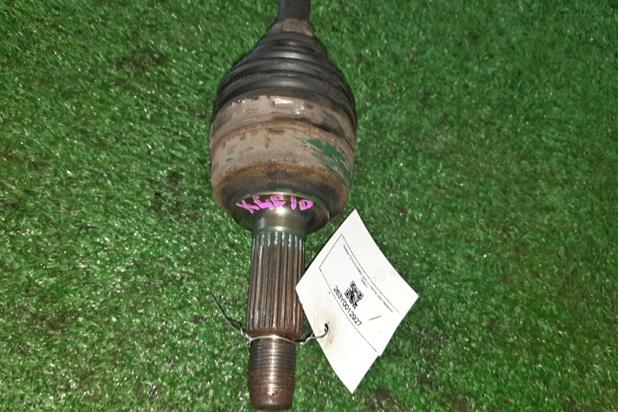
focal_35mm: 27
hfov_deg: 67.4
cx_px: 302
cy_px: 232
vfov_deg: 47.8
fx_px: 464
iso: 261
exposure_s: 1/33
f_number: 2
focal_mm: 4.6
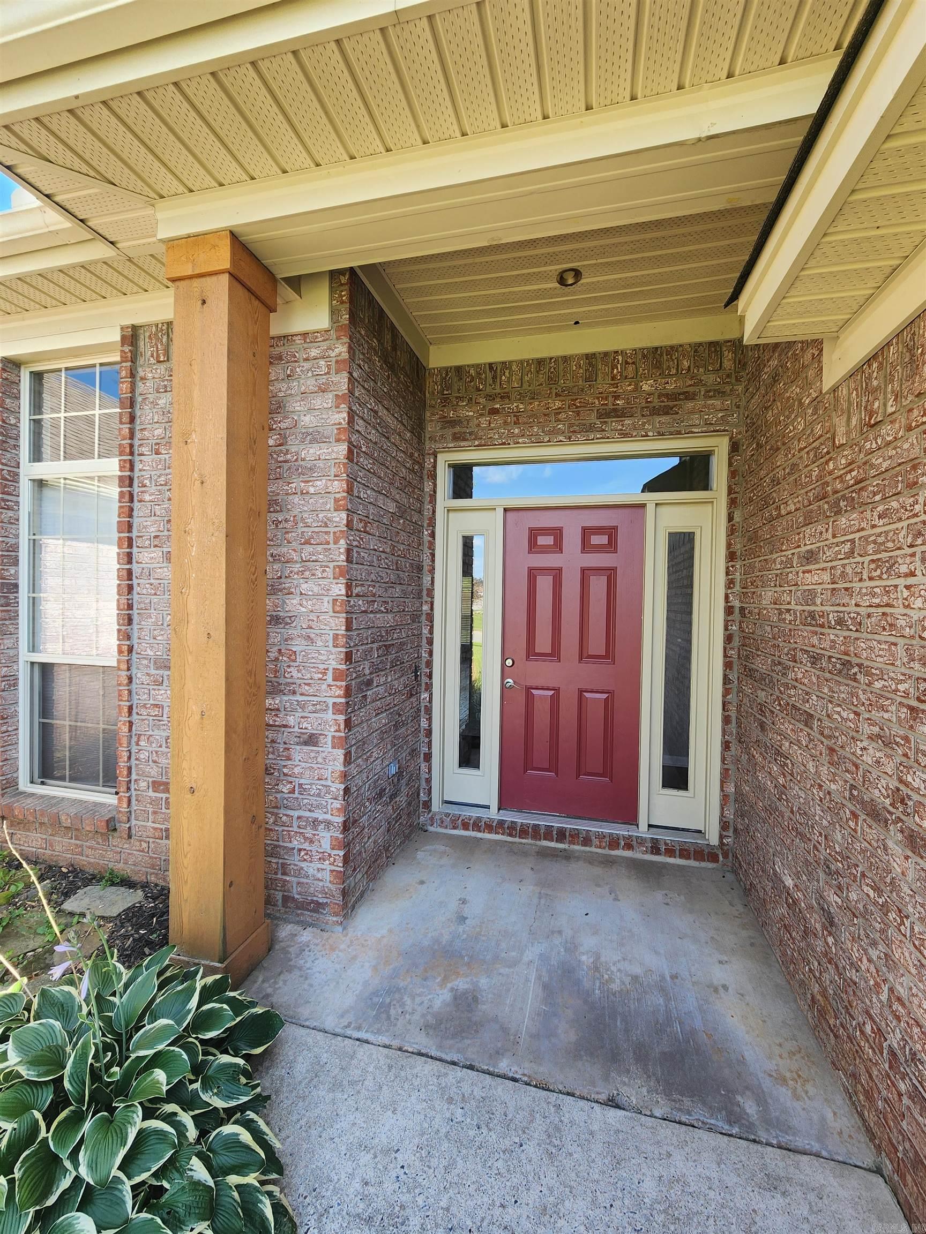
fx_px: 464
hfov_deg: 89.9
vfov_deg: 106.2
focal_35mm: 13
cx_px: 463
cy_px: 617
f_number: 2.2
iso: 50
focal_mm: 2.2
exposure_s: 1/143
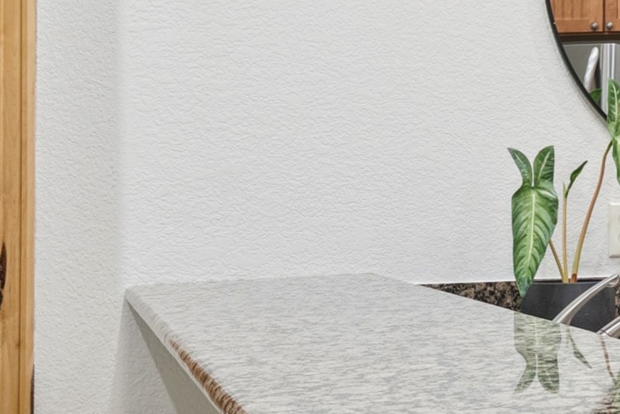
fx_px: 1551
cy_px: 183
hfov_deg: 17.8
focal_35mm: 90
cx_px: 1134
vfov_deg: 15.2
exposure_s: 1/13
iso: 500
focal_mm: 21
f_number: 9
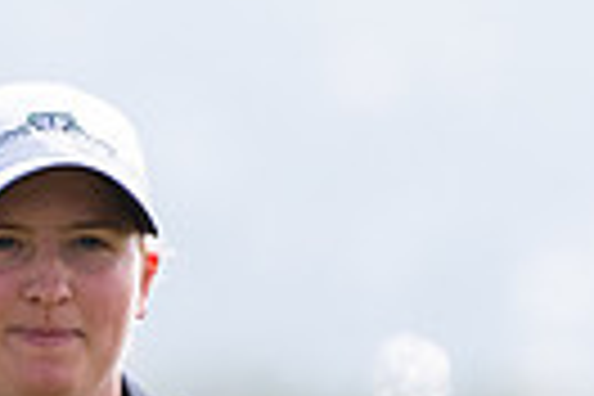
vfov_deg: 0.6
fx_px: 36875
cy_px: 785
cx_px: -50
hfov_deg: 0.9
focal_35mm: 2235
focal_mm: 340
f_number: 5.6
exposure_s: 1/3200
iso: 800
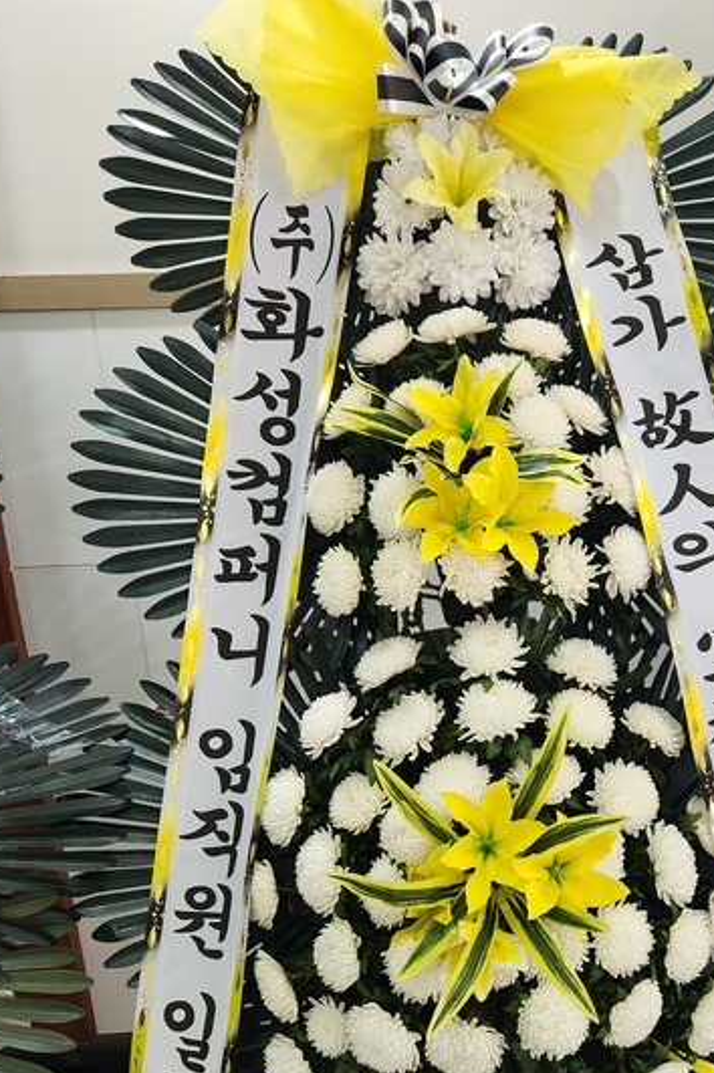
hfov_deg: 35.9
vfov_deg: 52.3
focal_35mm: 36
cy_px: 706
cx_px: 543
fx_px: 1072
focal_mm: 5.4
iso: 250
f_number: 1.8
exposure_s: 1/120
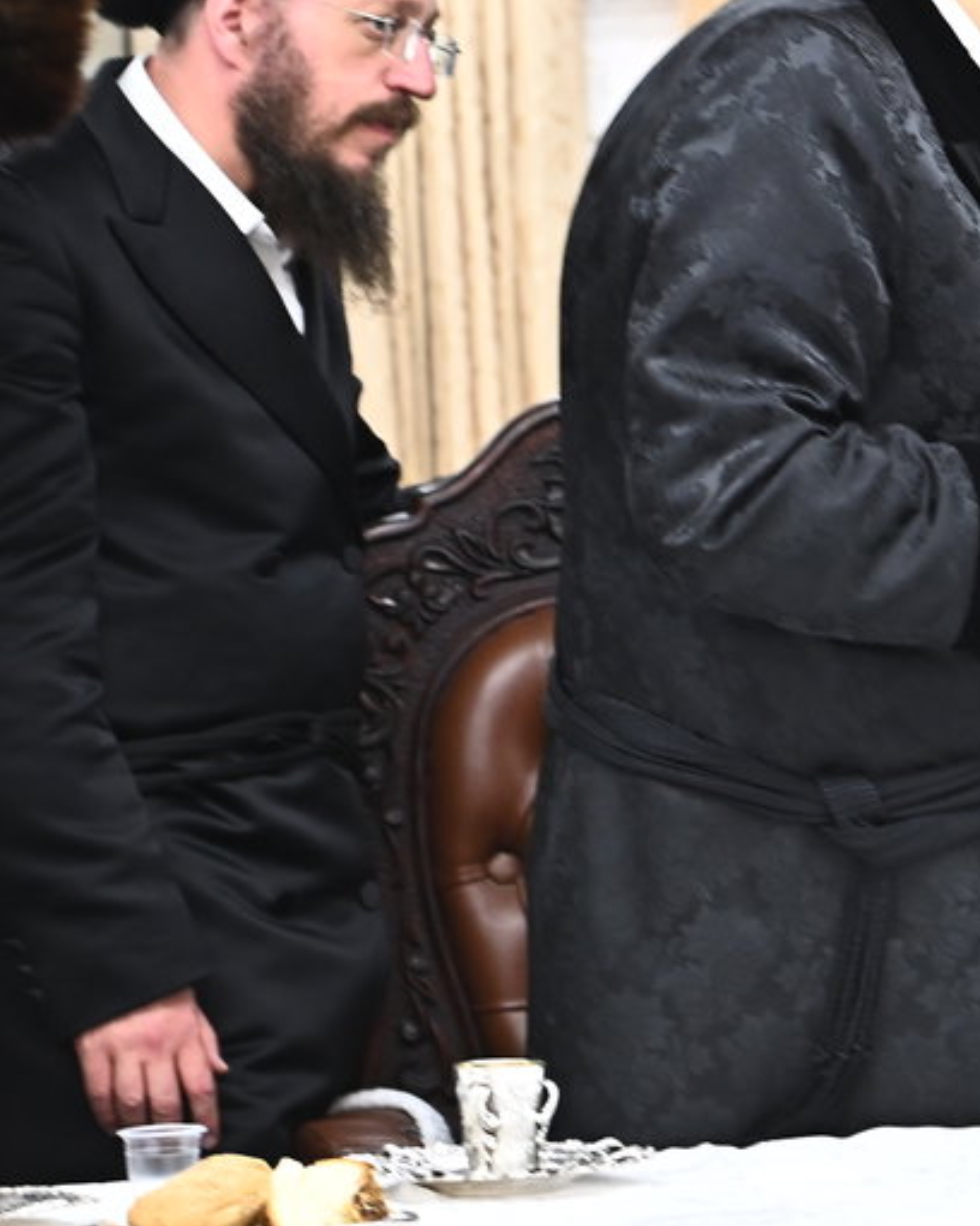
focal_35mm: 309
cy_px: 254
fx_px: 11203
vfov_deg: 6.3
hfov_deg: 5.0
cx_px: 1333
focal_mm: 120
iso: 1600
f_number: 5
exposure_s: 1/200
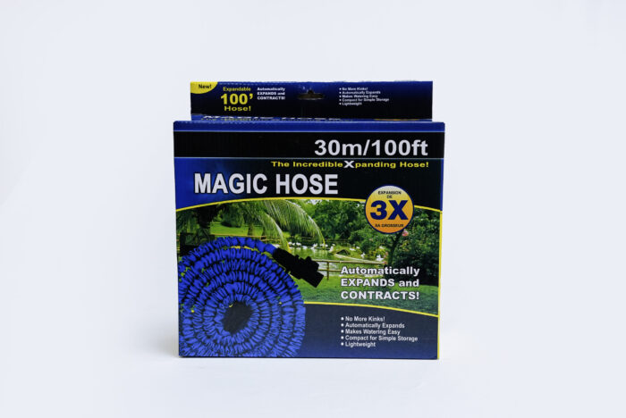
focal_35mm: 48
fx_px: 835
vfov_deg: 28.1
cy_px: 209
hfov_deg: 41.1
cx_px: 313
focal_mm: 48
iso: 3200
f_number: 9
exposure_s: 1/200
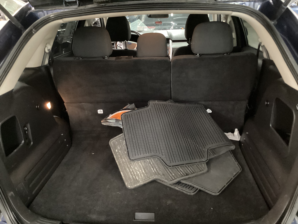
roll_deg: +2.3
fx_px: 267
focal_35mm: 31
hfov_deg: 58.4
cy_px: 112
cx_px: 149
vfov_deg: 45.4
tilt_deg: -23.9
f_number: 2.4
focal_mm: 3.3
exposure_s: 1/15
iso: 800
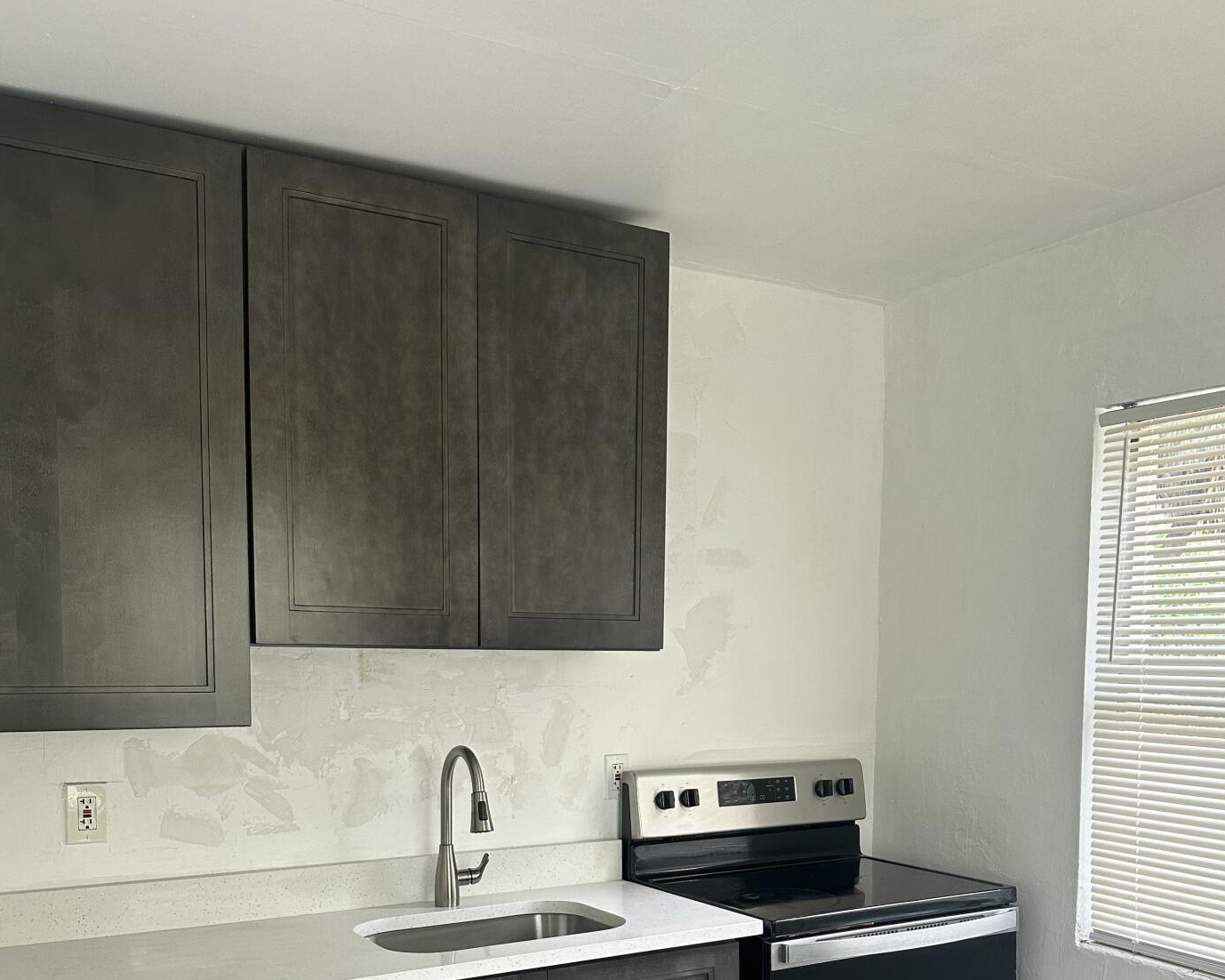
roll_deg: -3.1
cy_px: 744
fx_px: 1233
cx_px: 644
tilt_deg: -5.5
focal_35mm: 34
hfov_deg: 52.8
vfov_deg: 41.9
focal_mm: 6.86
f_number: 1.78
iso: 160
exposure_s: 1/121
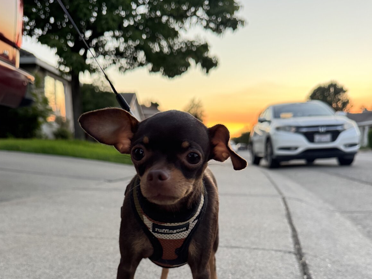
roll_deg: -0.4
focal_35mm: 33
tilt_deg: -9.2
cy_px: 218
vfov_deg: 41.3
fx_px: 355
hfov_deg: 55.3
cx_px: 182
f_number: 1.78
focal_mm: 6.76
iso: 160
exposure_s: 1/121
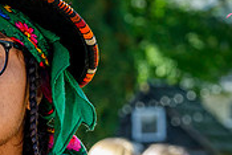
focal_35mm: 308
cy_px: 184
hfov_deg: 6.7
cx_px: -20
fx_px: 1986
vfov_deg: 4.5
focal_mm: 62
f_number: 5
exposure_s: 1/400
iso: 360
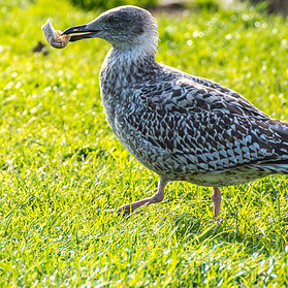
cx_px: 97
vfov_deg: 3.3
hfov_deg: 3.3
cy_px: 92
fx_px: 4989
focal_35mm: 530
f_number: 7.1
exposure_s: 1/640
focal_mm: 200
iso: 200
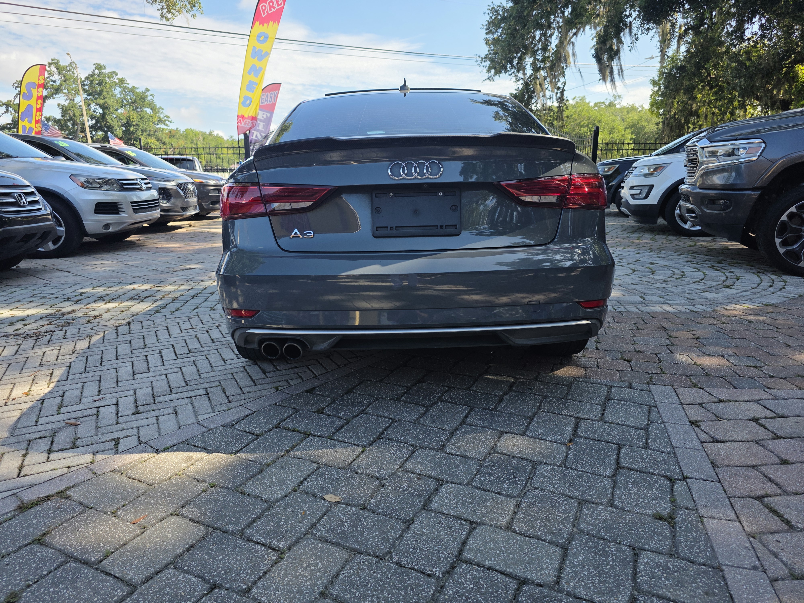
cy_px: 302
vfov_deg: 58.9
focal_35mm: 23
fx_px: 534
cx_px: 402
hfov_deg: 73.9
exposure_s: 1/2650
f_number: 1.7
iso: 80
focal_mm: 6.3
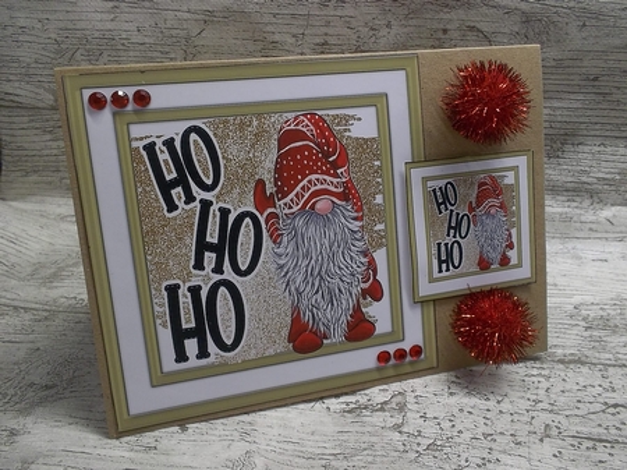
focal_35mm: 29
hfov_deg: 61.7
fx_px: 525
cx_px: 314
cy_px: 235
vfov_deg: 48.2
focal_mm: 4.1
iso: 109
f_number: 3.3
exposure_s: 1/30
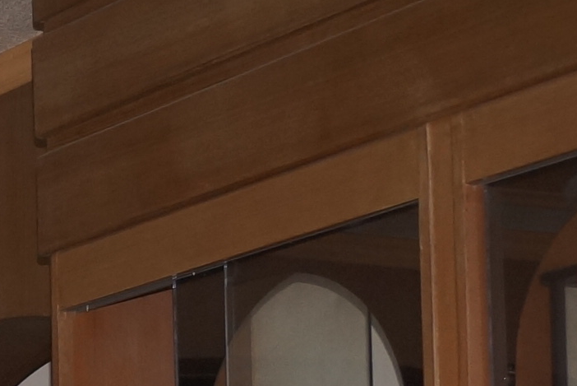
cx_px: -584
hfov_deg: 11.4
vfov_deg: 7.9
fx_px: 2614
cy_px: 845
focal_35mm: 163
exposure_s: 1/60
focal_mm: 18
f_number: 3.5
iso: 320
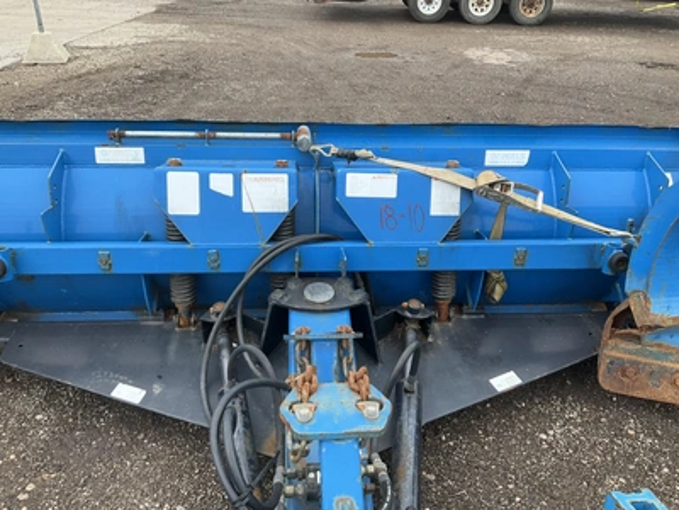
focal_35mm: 29
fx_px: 569
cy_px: 255
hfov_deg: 61.7
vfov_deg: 48.2
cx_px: 340
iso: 20
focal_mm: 3
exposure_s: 1/122
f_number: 1.8
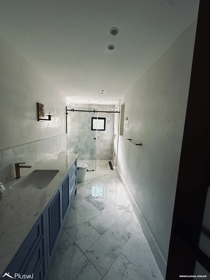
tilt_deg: -7.9
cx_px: 105
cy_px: 140
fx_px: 113
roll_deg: -2.8
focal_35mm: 14
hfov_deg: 85.7
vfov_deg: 102.1
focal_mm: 2.22
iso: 320
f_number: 2.2
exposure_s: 1/92
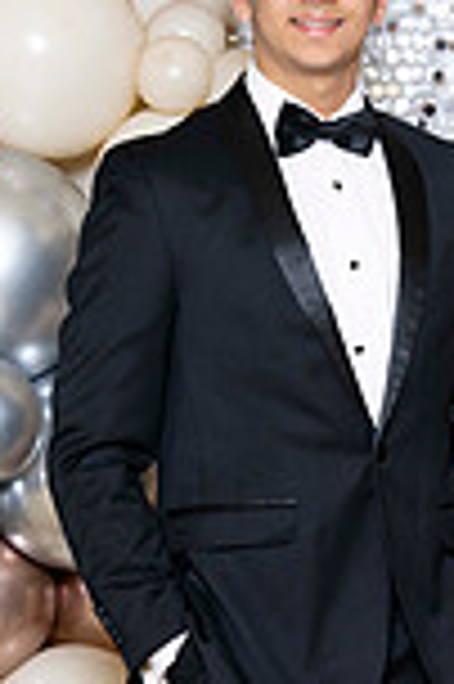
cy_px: 544
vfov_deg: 7.7
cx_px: 328
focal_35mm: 269
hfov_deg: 5.1
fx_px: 5100
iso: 250
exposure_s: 1/200
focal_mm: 91
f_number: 5.6
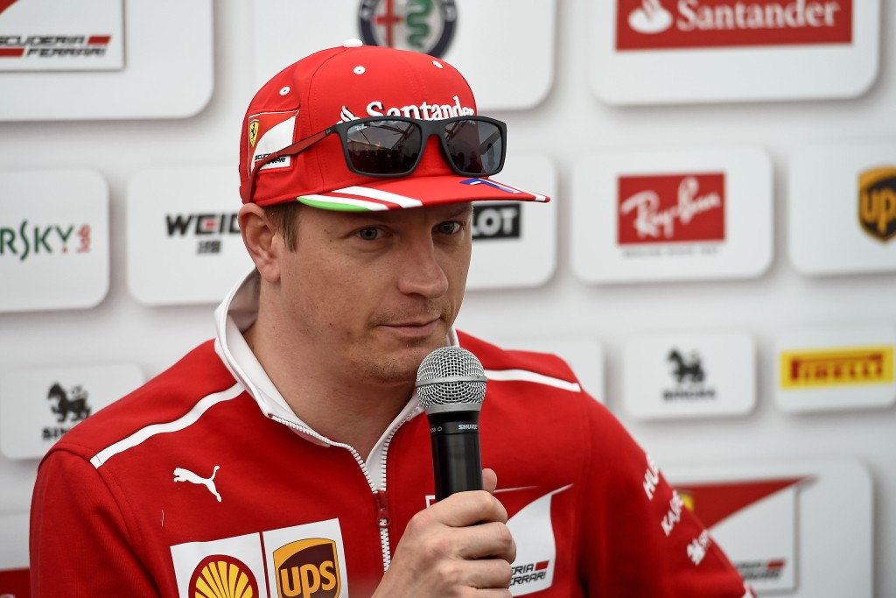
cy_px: 299
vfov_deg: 6.9
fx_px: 4978
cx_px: 448
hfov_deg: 10.3
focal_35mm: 200
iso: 2000
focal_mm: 200
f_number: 3.5
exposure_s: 1/320
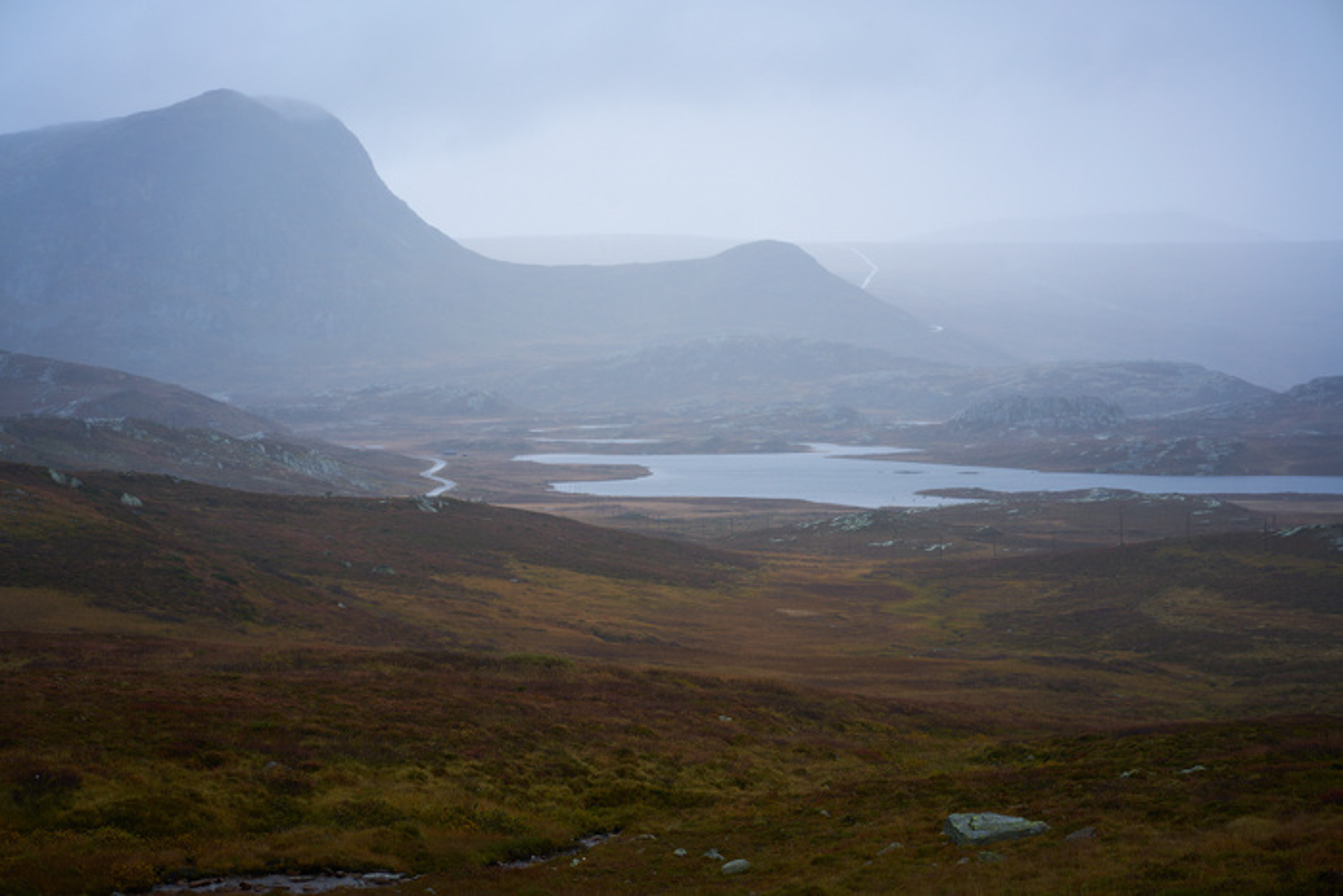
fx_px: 3171
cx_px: 672
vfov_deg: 16.1
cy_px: 448
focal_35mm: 85
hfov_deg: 23.9
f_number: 8
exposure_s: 1/30
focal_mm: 85
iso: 200
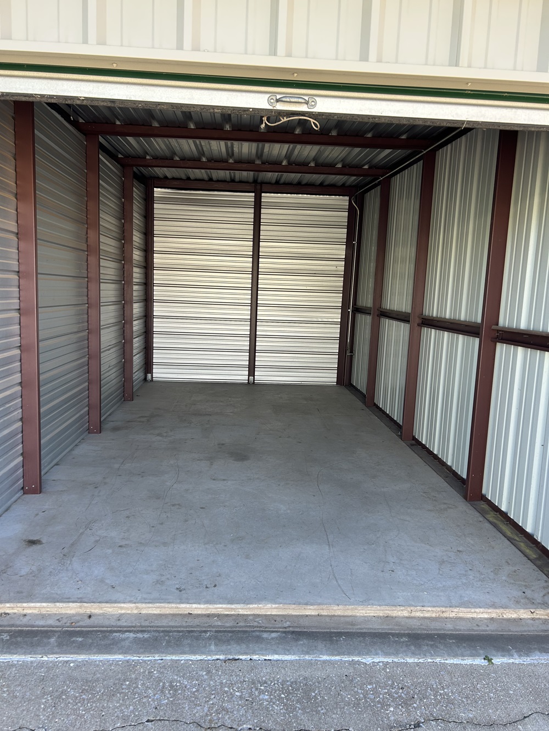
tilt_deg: -7.0
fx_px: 550
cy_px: 366
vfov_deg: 67.3
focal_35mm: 26
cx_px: 274
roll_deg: -1.5
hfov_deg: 53.1
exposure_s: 1/364
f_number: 1.5
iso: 50
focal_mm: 5.7
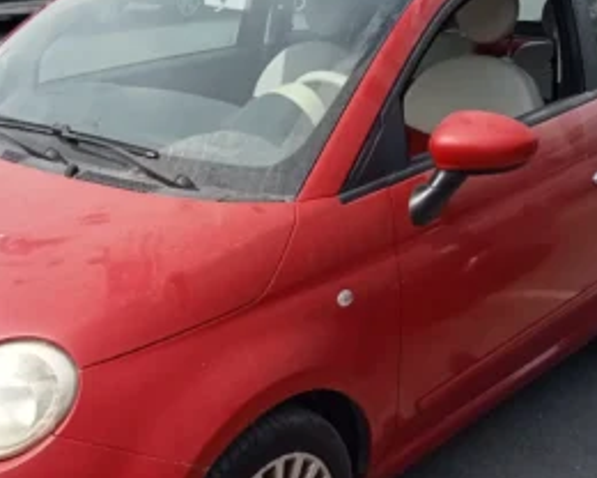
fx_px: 1113
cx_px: 230
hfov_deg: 29.9
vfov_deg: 24.2
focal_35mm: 63
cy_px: 264
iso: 102
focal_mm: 3.46
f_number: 2.2
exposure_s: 1/820
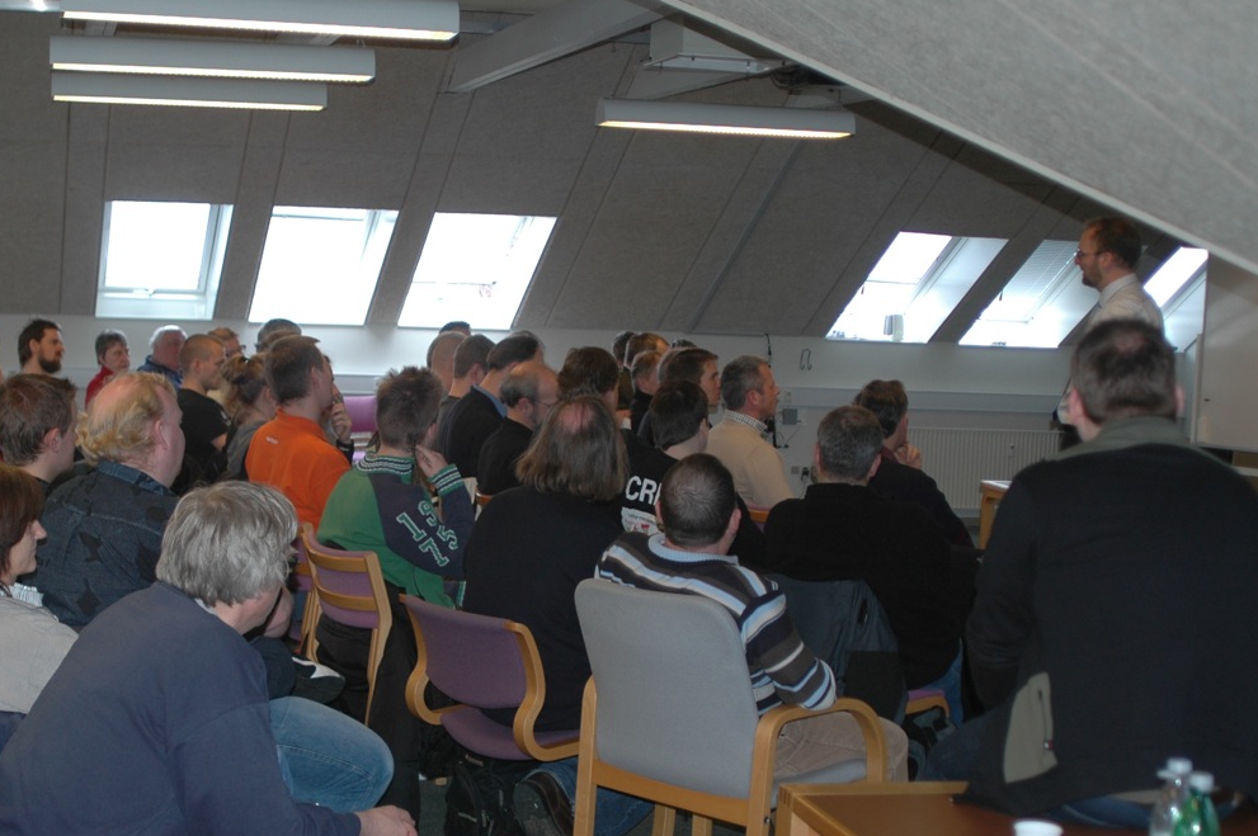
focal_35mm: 62
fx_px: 2165
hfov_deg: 32.3
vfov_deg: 21.8
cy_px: 517
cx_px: 473
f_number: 3
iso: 200
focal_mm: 32
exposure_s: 1/60
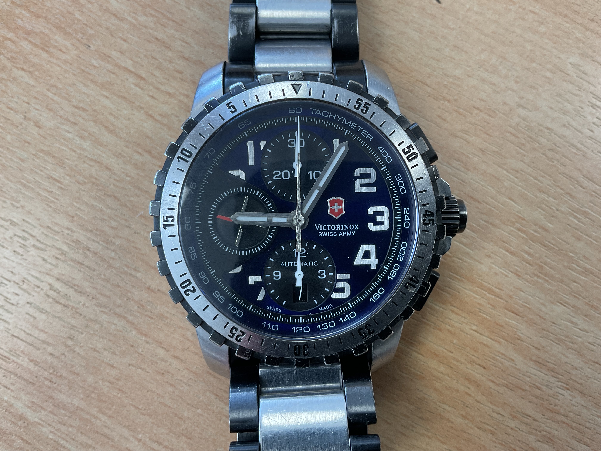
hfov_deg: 61.7
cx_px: 300
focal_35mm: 29
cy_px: 226
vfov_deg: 48.2
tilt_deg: -85.6
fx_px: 503
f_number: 1.8
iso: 40
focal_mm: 3
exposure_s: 1/120
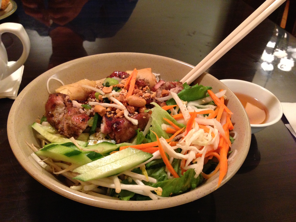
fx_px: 282
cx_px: 148
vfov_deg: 42.9
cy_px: 111
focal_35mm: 33
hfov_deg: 55.4
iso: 400
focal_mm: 4.13
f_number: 2.4
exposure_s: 1/20
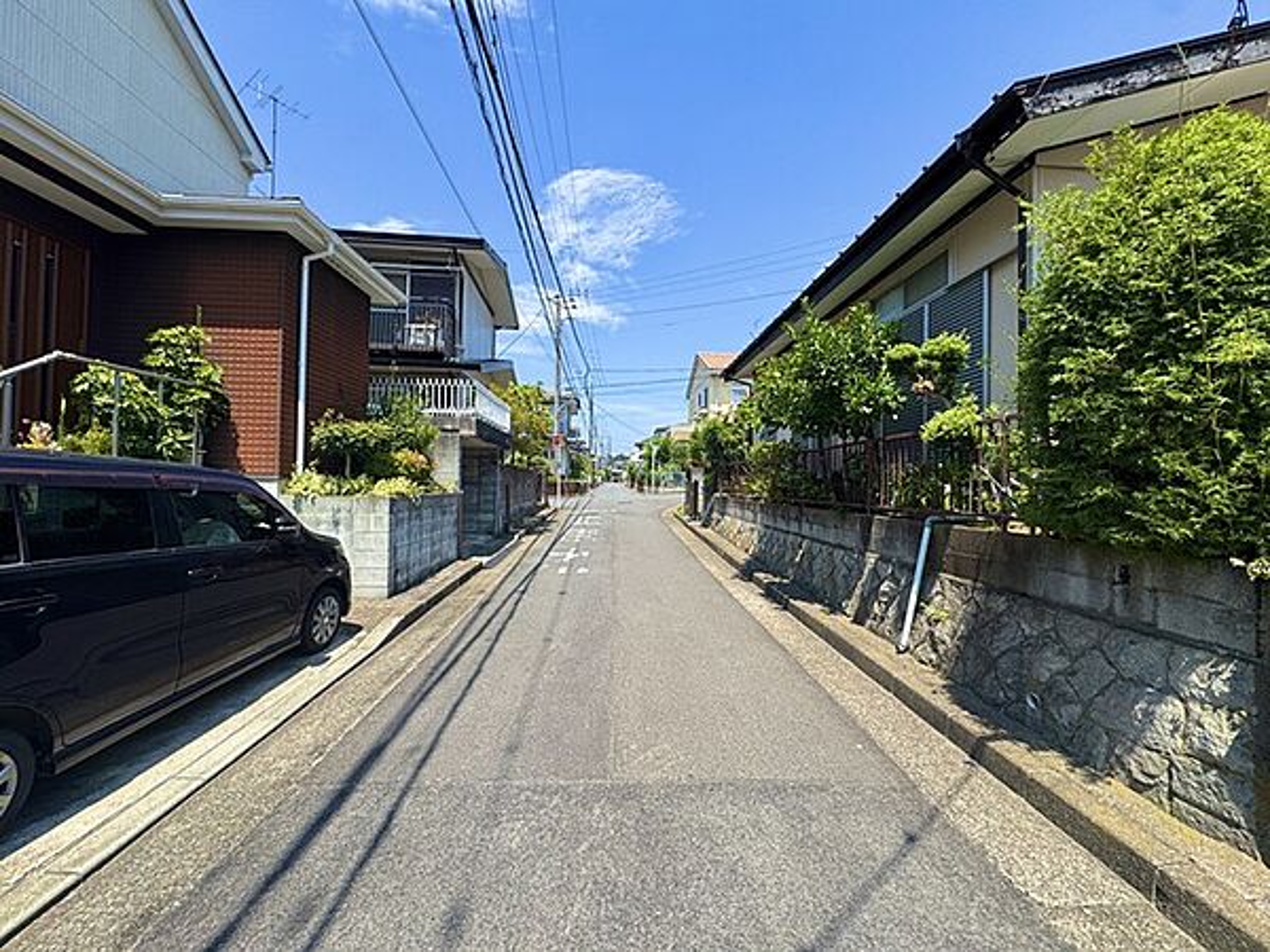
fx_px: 514
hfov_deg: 102.1
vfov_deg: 85.7
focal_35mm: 14
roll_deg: -0.6
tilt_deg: +0.9
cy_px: 476
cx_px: 635
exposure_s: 1/1198
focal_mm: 2.22
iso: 50
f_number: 2.2
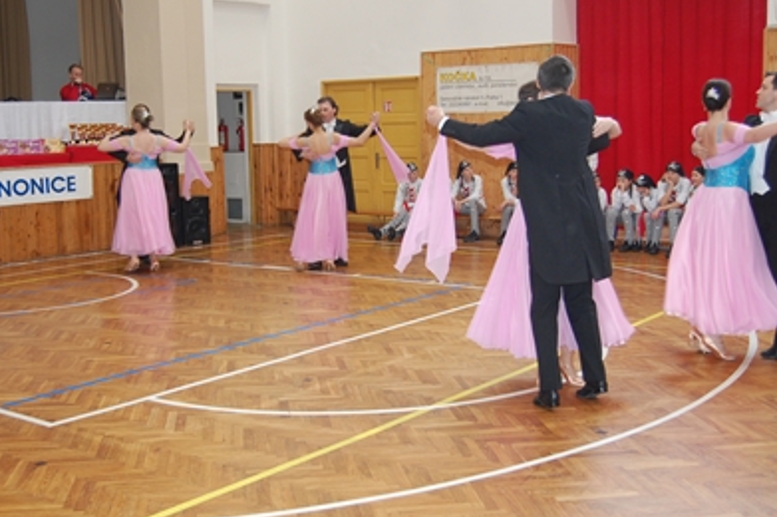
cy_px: 258
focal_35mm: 46
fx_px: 992
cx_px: 332
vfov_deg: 29.2
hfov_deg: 42.7
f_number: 4
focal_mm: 24
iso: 560
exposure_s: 1/60
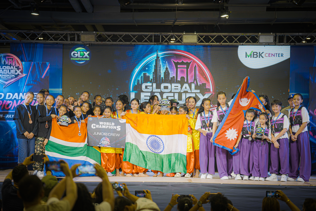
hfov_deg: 19.8
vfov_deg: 13.3
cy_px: 106
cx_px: 158
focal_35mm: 103
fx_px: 905
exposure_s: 1/125
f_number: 2.8
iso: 200
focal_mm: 103
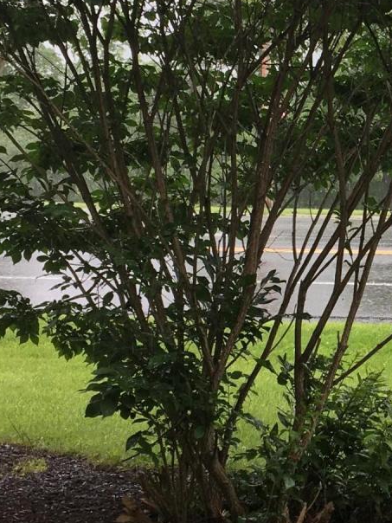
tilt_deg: -3.9
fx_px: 1450
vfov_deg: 20.4
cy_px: 216
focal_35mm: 96
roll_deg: +0.6
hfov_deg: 15.0
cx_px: 444
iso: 25
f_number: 2.2
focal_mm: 4.15
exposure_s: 1/120
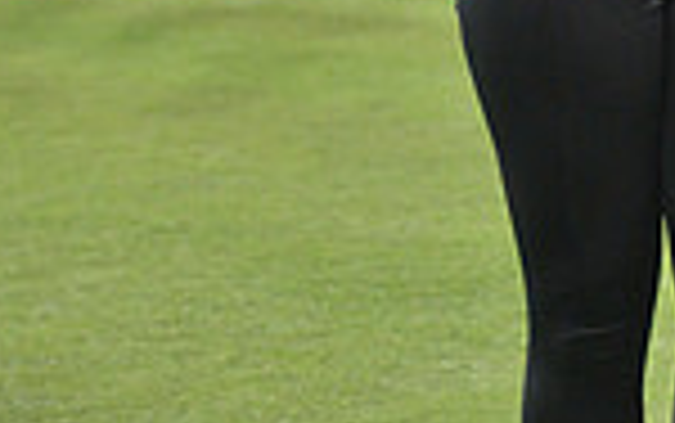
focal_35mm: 398
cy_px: -495
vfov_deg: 3.3
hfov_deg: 5.3
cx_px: 574
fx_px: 7327
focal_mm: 130
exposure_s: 1/320
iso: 2000
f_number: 5.6
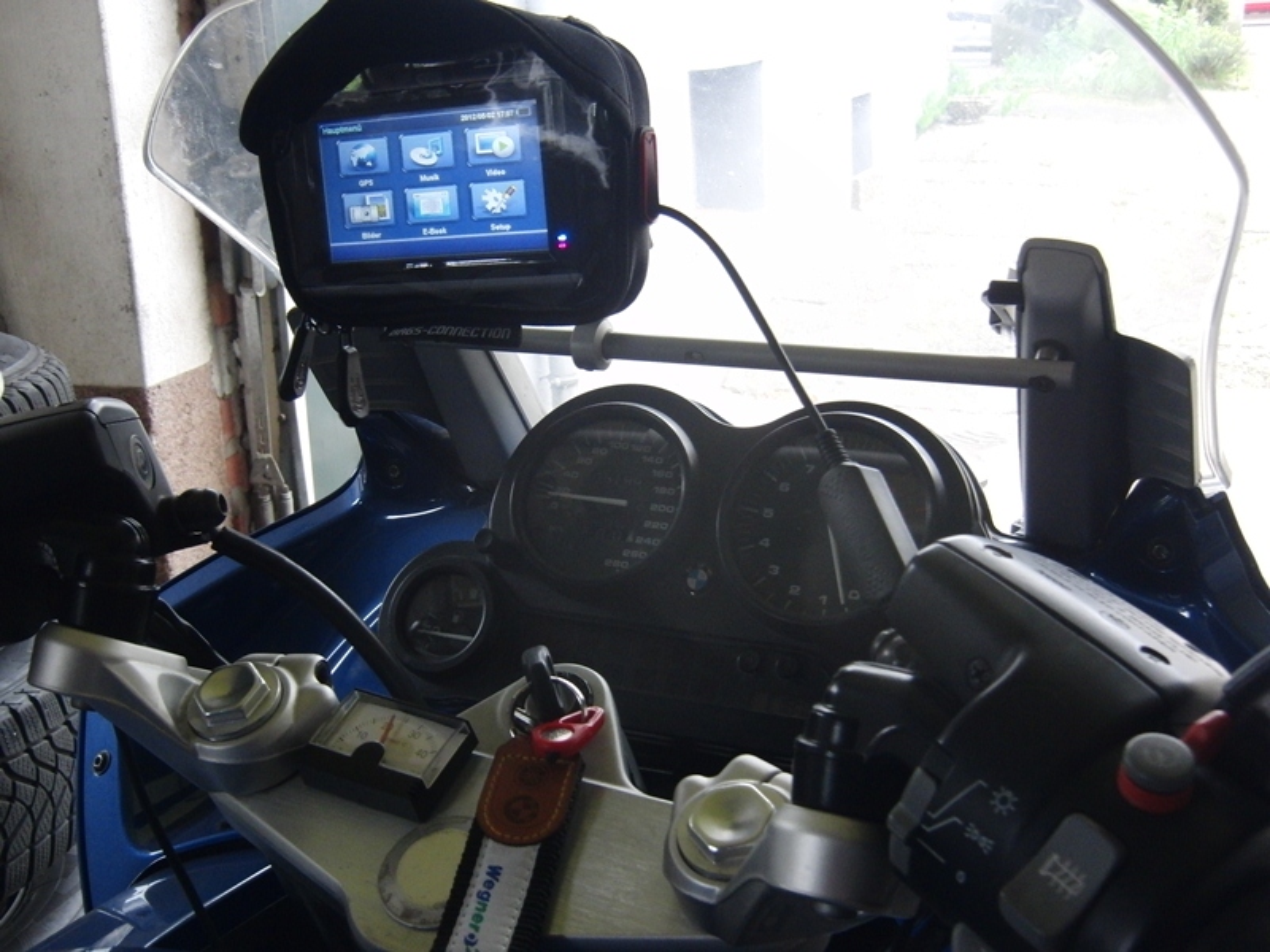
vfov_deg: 36.0
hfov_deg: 46.8
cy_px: 476
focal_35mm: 40
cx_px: 635
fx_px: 1468
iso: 400
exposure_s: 1/13
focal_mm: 7.1
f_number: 3.8
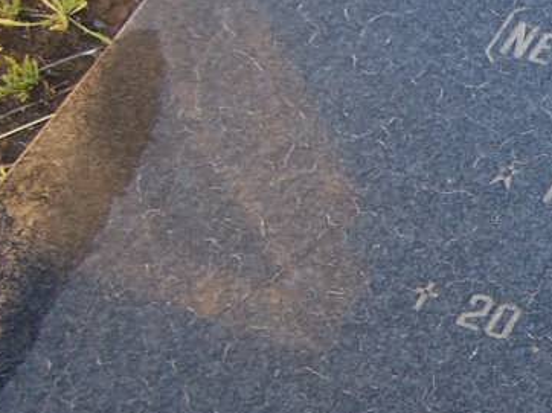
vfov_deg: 11.7
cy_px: 195
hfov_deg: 14.4
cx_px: 868
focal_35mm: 126
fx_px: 2008
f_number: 2.8
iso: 80
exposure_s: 1/90
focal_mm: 6.3
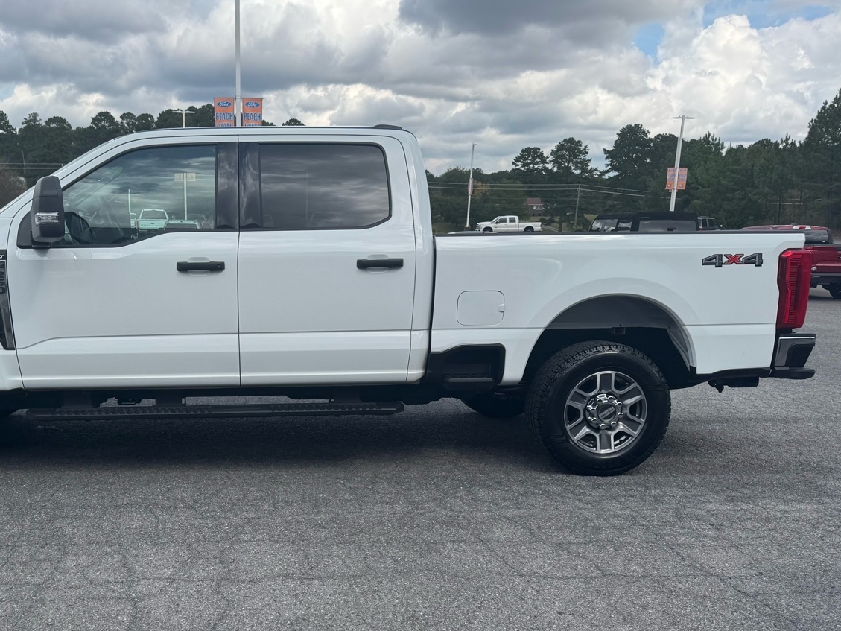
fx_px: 826
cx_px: 273
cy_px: 396
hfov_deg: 52.8
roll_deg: -0.4
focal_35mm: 34
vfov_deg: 41.5
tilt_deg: -13.8
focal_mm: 6.76
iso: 80
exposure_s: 1/3597
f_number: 1.78
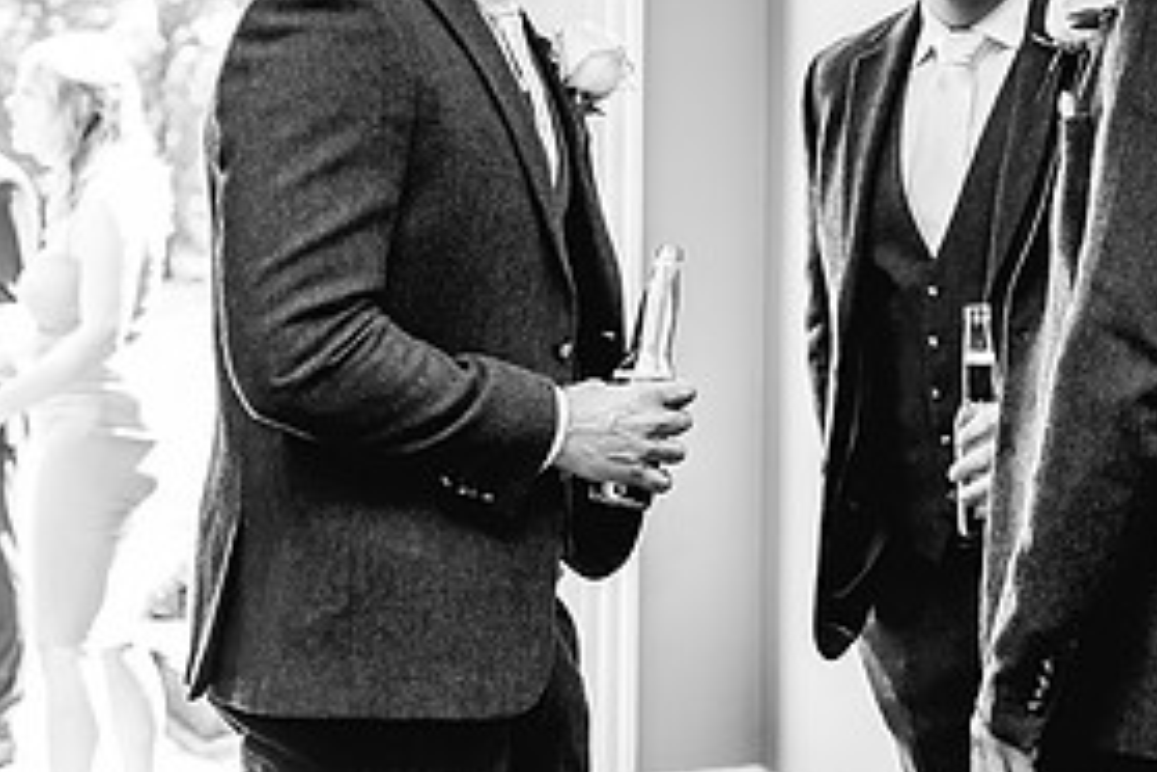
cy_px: 243
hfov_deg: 15.9
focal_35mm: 128
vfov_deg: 10.7
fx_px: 4113
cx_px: 892
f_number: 5
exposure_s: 1/200
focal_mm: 60
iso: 800
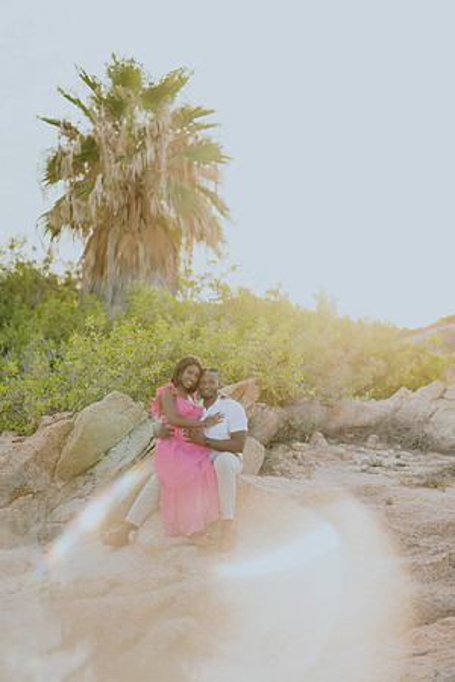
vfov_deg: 34.5
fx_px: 1099
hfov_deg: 23.4
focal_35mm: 58
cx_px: 228
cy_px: 341
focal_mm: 58
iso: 100
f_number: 1.8
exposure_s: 1/1000
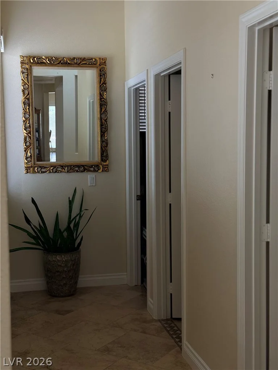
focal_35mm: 48
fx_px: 514
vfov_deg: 39.7
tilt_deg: -4.1
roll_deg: +1.0
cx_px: 139
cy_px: 185
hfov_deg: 30.3
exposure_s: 1/60
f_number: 1.78
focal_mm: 6.76
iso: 125
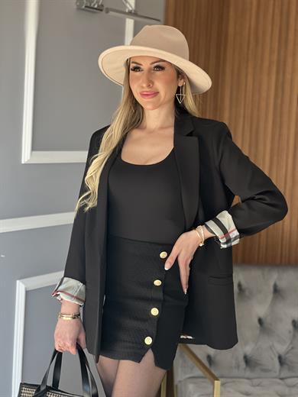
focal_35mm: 77
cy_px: 198
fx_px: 884
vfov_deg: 25.3
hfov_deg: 19.1
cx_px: 149
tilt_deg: -3.6
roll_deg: -3.2
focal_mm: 9
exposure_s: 1/121
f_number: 2.8
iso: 80
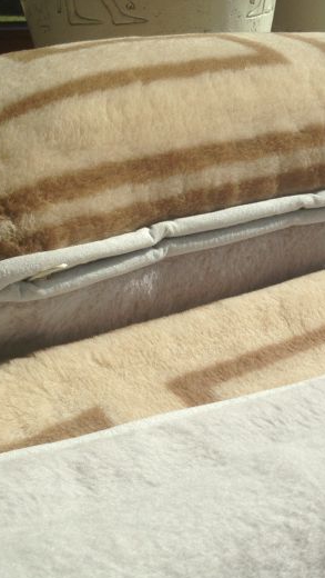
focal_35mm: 49
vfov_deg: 42.1
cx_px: 278
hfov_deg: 23.9
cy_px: 293
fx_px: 750
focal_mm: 4.13
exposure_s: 1/2088
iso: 50
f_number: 2.4
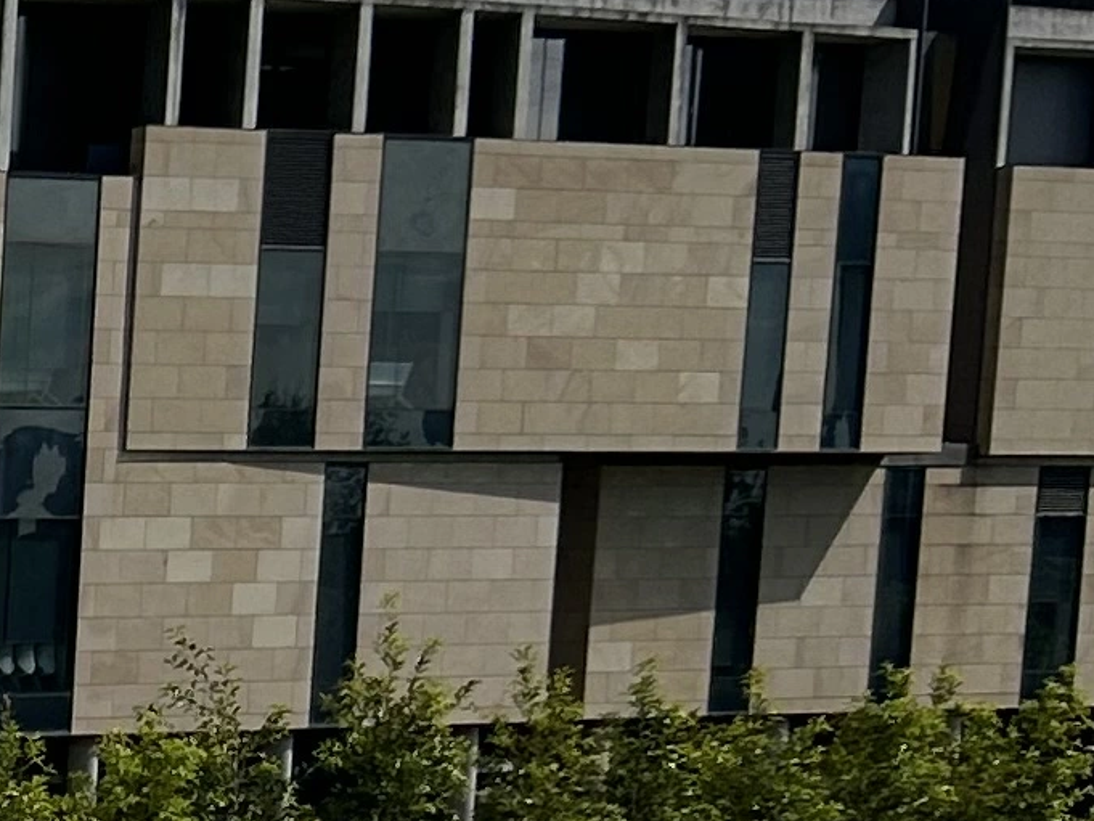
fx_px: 4868
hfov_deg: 10.1
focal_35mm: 154
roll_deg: +1.1
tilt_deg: -8.8
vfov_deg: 9.2
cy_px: 1538
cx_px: -2015
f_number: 1.5
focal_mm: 5.7
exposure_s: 1/9434
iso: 50
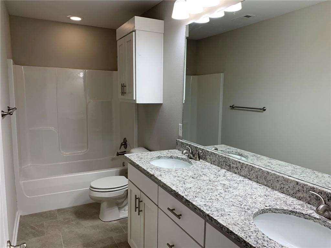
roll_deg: -1.1
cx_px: 166
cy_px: 124
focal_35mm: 26
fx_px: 249
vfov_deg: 53.1
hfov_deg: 67.3
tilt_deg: -7.9
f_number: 1.8
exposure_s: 1/120
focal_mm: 4.25
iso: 64
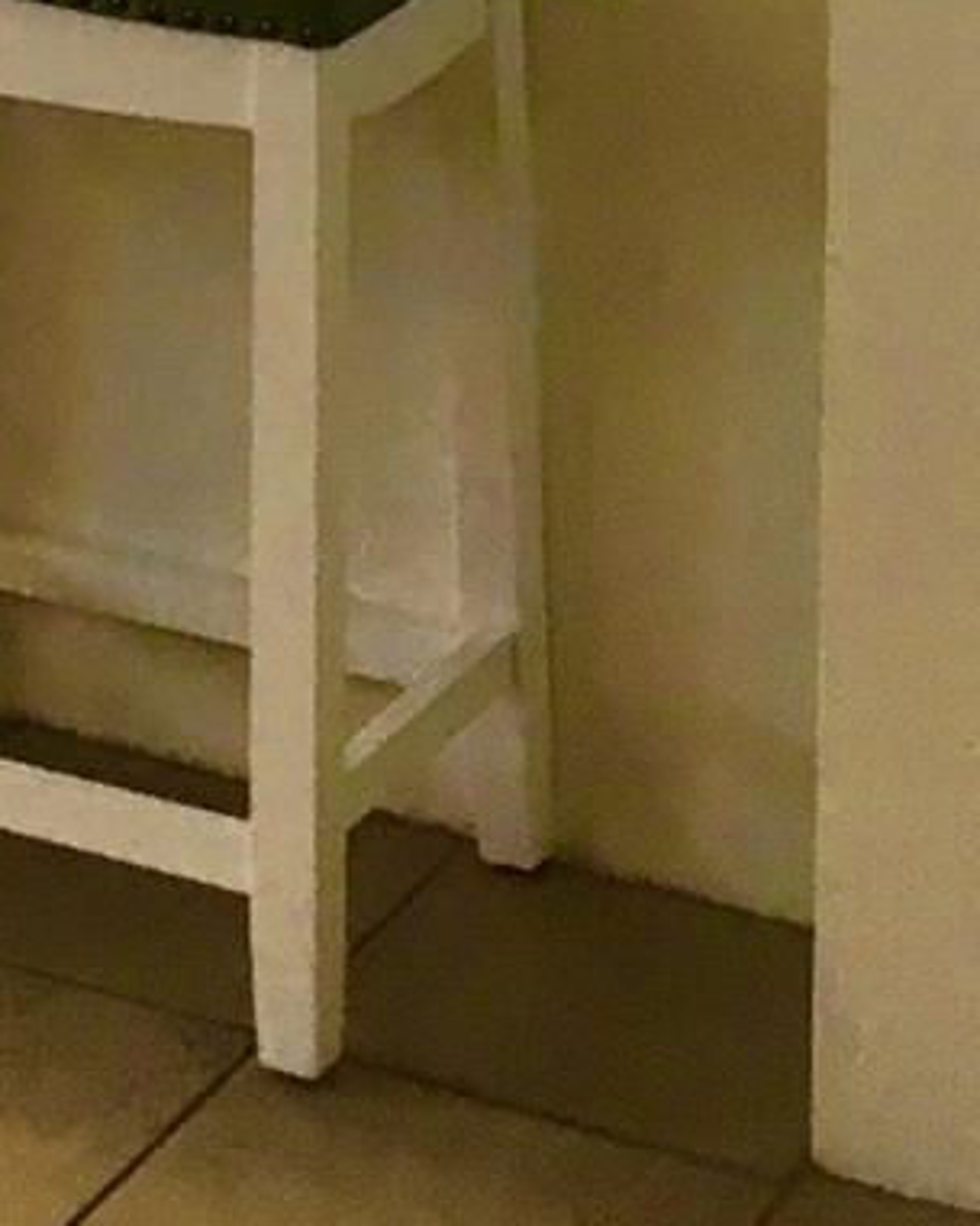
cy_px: -1510
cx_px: -32
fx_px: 5402
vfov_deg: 11.2
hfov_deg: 10.3
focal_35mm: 149
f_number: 2.2
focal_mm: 4.15
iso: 25
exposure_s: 1/30
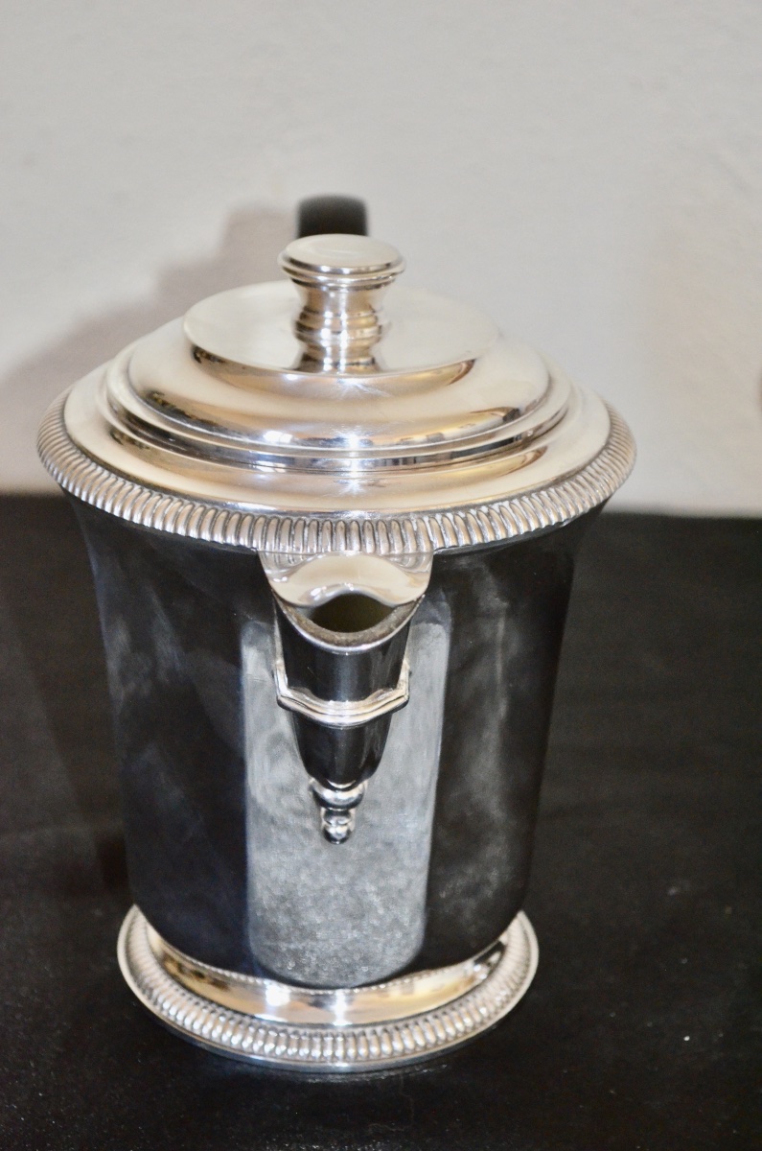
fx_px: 2631
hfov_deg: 16.5
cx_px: 381
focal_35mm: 82
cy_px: 576
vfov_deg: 24.7
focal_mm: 55
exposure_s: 1/60
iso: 3200
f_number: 5.6
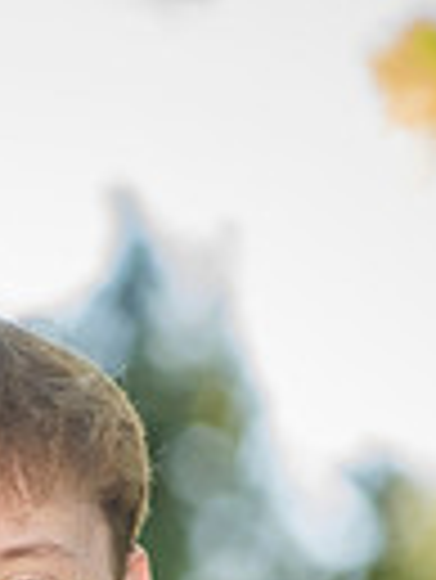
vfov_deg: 3.5
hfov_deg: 2.6
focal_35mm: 570
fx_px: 9557
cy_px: 899
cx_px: -99
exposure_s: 1/400
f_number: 4
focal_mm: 170
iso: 800
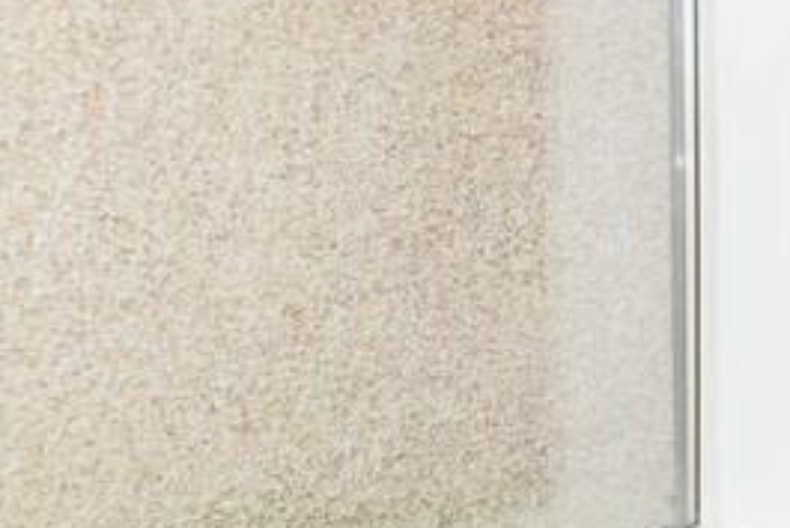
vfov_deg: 23.3
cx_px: 1216
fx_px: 1273
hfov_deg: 25.2
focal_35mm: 58
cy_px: 368
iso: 800
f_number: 5.6
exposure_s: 1/125
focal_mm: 10
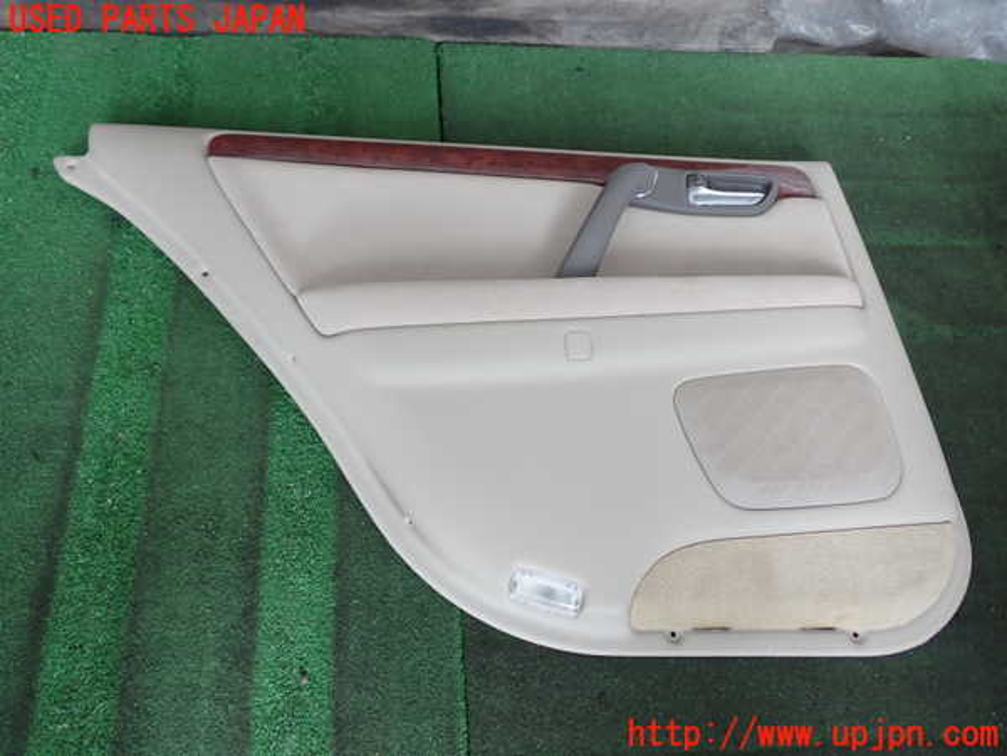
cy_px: 378
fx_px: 931
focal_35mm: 32
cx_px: 504
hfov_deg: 56.8
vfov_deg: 44.2
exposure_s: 1/60
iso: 160
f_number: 2.4
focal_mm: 5.79
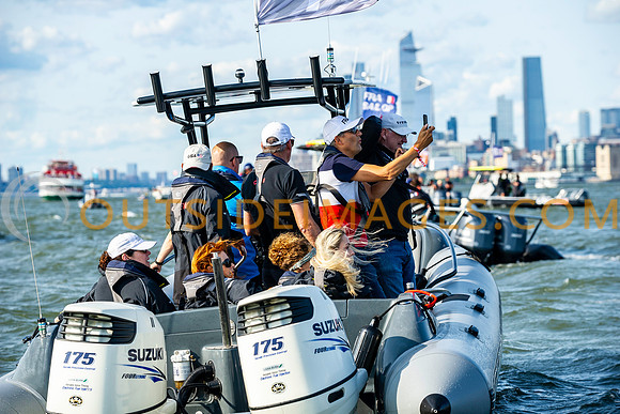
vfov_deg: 10.2
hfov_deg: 15.2
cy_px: 207
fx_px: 2328
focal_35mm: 135
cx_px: 310
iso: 400
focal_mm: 135
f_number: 5.6
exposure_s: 1/1600
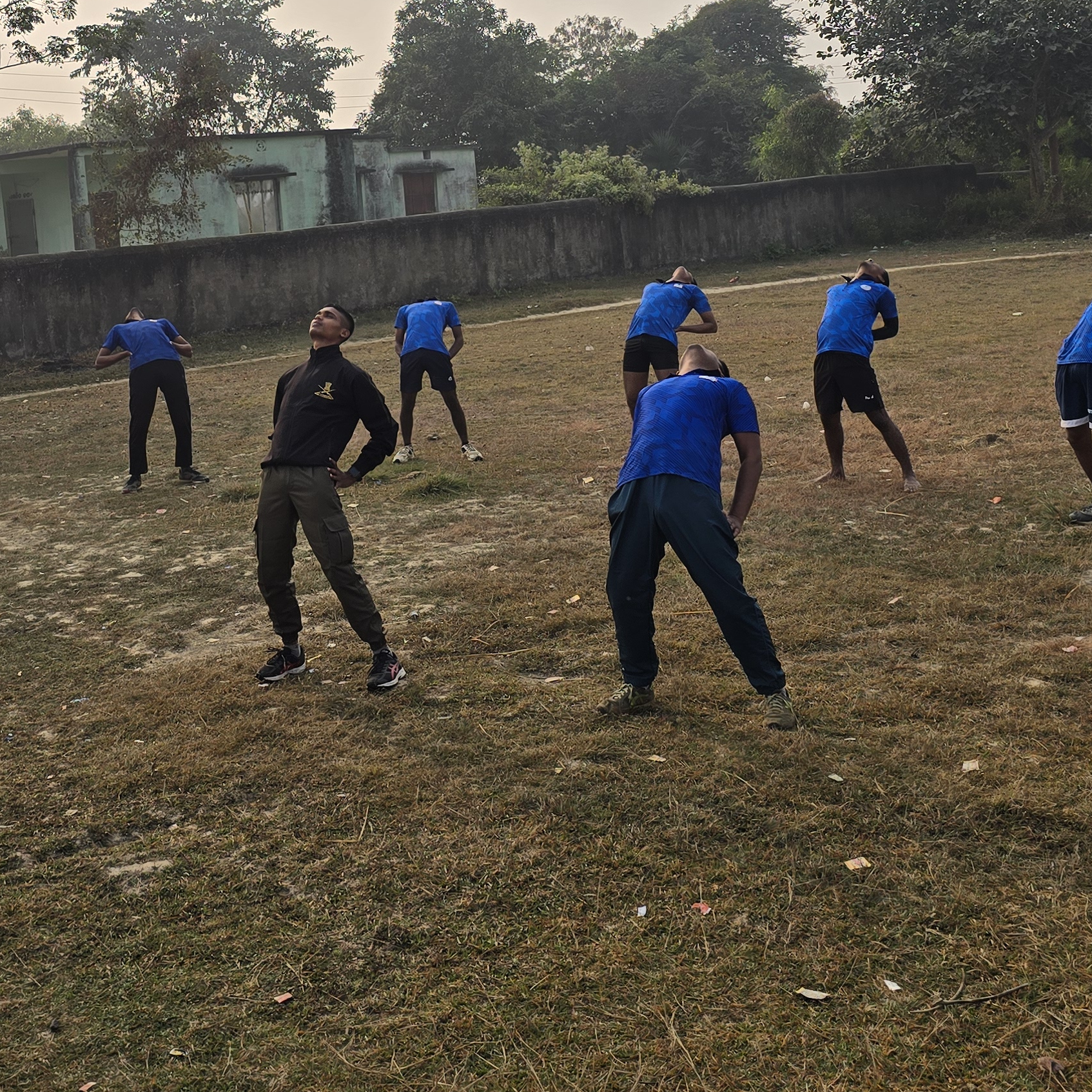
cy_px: 226
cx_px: 328
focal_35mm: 48
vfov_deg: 34.3
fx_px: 1713
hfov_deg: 34.9
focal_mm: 6.3
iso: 12
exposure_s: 1/1262
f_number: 1.7
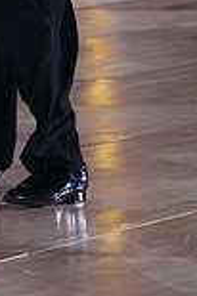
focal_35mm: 535
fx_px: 4401
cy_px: -113
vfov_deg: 3.8
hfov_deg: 2.6
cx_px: -146
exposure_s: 1/400
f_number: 6.3
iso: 8000
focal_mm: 143
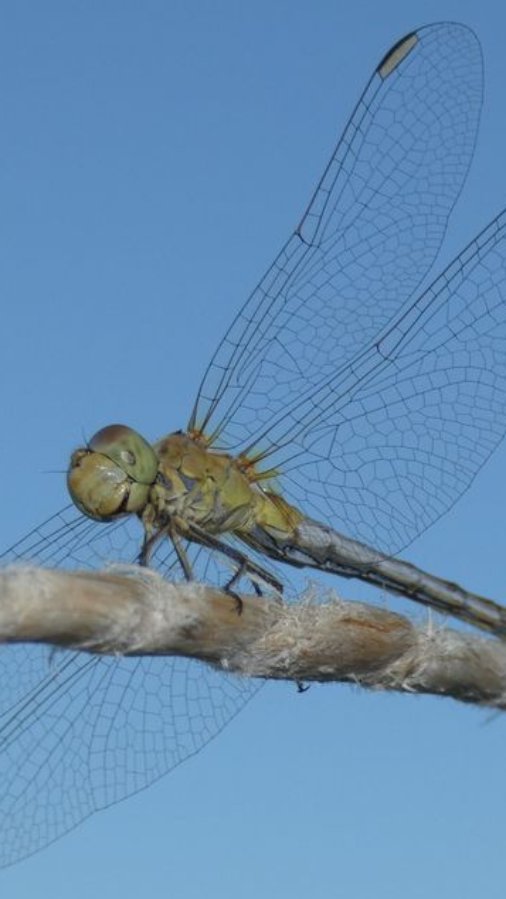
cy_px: 452
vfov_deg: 13.1
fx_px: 3913
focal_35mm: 164
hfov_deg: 7.4
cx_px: 235
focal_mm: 20.1
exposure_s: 1/250
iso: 80
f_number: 5
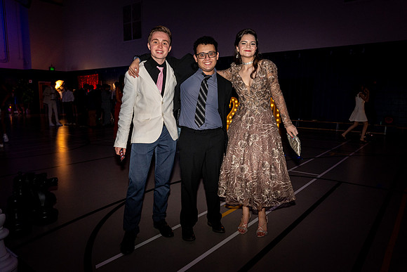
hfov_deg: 69.4
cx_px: 204
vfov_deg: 49.6
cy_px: 136
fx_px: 294
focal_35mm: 26
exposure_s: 1/80
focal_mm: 26
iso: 1250
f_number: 4
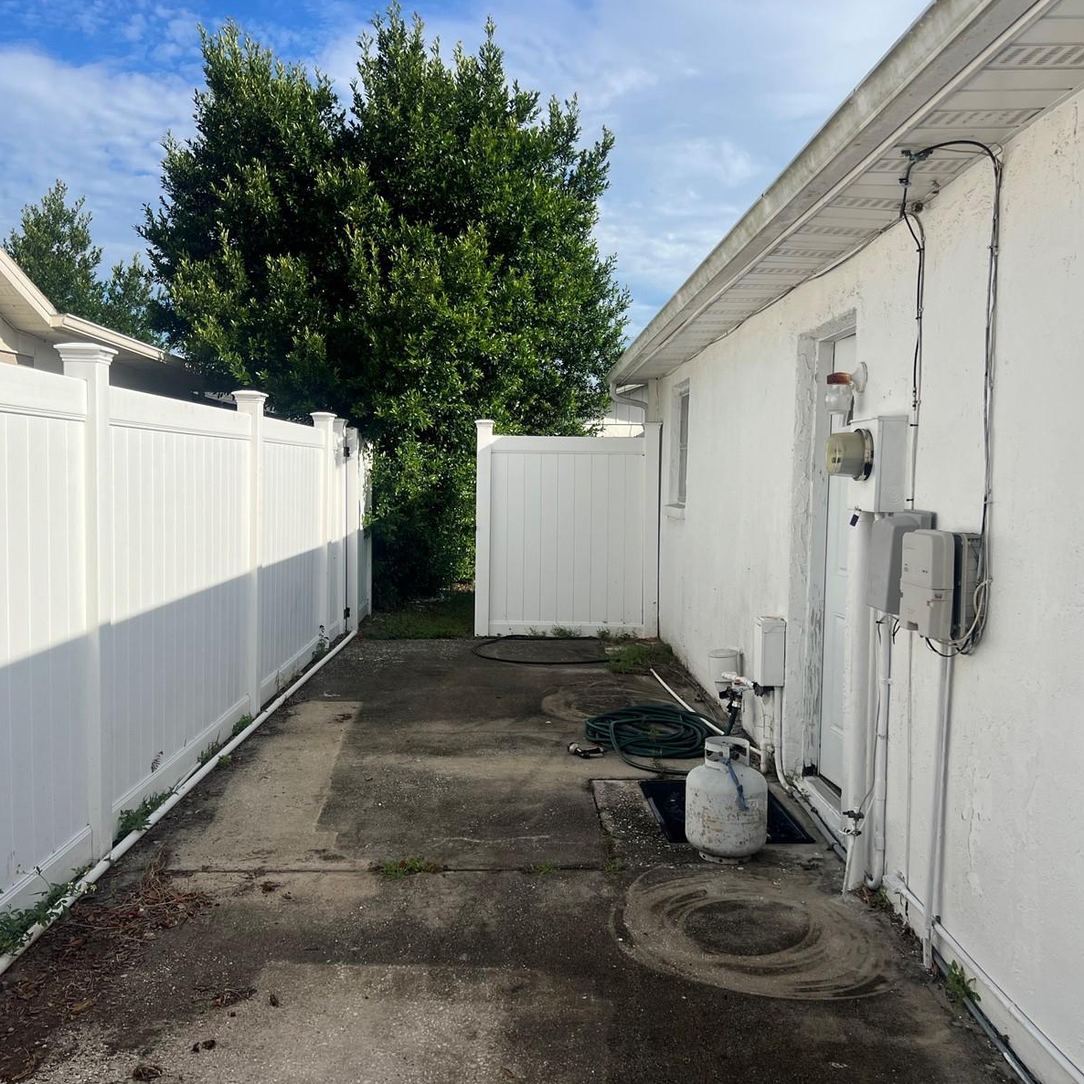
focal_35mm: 31
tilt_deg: -4.6
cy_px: 537
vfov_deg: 52.5
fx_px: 1098
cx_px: 487
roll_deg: -0.3
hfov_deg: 52.4
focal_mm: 5.7
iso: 50
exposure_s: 1/6579
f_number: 1.5
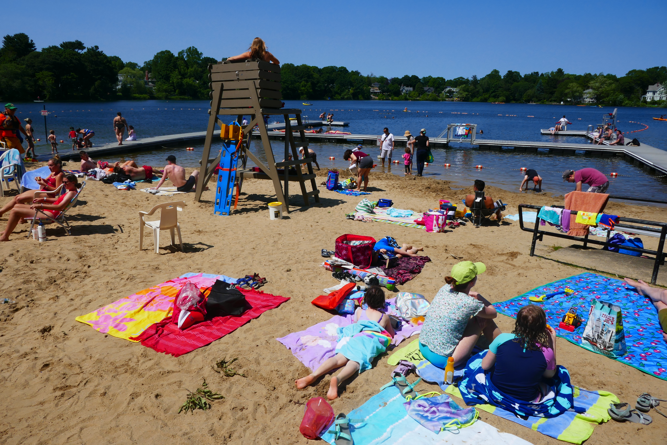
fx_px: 463
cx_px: 334
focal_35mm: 25
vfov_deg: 51.3
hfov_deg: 71.5
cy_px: 222
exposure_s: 1/1000
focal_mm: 9.1
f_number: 6.3
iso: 125
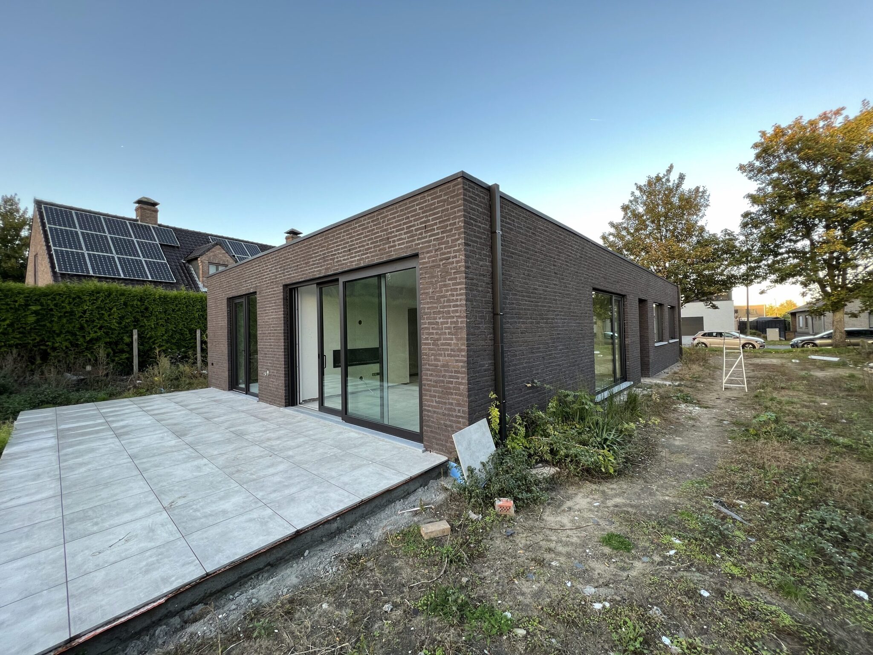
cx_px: 436
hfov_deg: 106.2
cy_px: 328
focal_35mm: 13
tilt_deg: +0.6
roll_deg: +2.0
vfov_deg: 89.9
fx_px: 328
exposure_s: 1/99
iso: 50
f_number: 1.8
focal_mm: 1.57
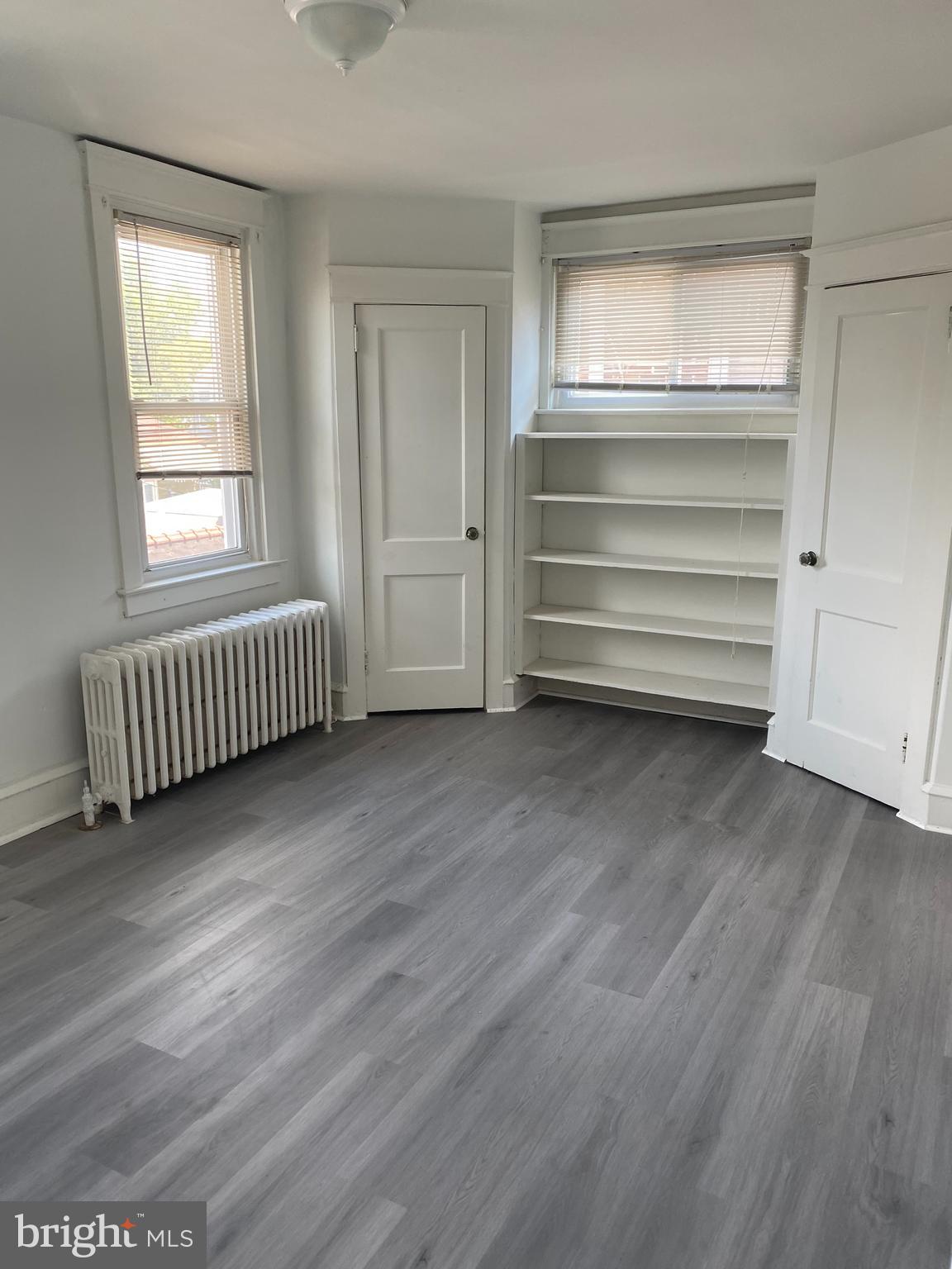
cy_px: 634
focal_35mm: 26
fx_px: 953
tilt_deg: -11.4
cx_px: 476
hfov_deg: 53.1
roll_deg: +0.2
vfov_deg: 67.3
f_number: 1.8
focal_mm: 4.25
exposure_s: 1/122
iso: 80
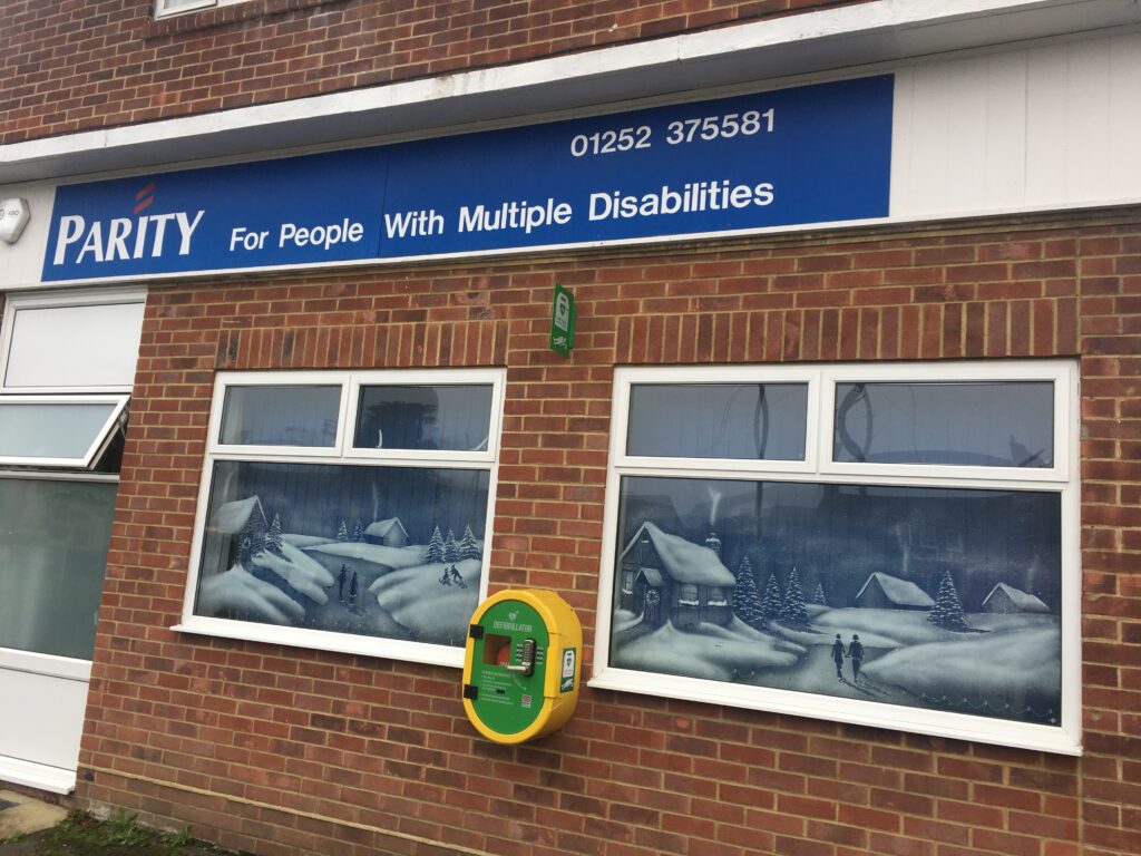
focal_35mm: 29
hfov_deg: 61.7
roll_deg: -4.8
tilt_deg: +6.7
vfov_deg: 48.2
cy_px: 428
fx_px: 956
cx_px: 570
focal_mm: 4.15
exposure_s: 1/100
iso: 25
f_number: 2.2
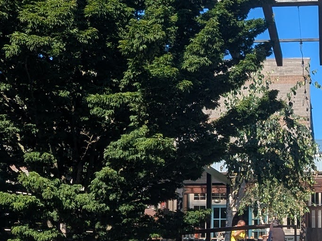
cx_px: 294
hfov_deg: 30.7
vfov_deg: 24.1
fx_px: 558
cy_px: 188
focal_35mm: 60
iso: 50
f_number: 2.2
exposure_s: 1/1208
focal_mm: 2.35
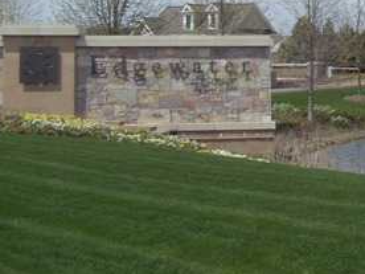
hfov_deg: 18.5
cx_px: 413
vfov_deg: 14.3
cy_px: 15
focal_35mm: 102
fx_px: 1076
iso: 80
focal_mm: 6
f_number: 7.1
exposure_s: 1/320
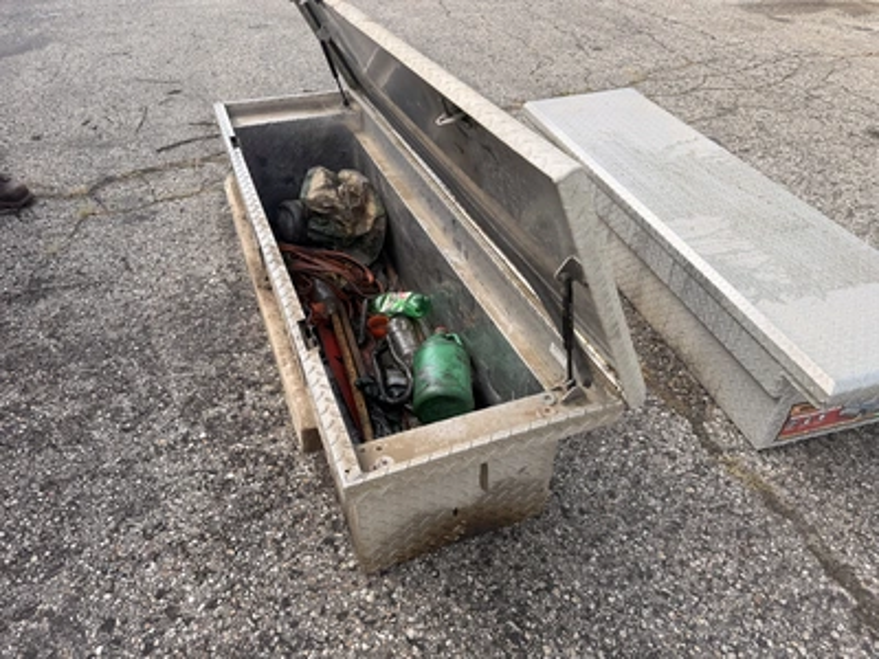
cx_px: 440
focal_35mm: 24
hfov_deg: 71.6
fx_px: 609
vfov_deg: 56.8
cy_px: 330
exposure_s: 1/788
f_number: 1.78
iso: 80
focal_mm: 6.76
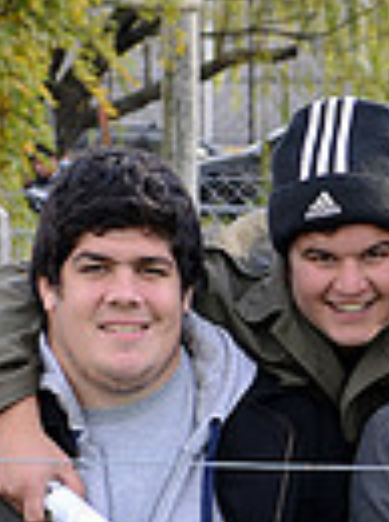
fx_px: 3097
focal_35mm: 206
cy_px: 737
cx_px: 505
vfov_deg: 9.4
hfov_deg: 7.1
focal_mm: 48
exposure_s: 1/320
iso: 250
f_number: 4
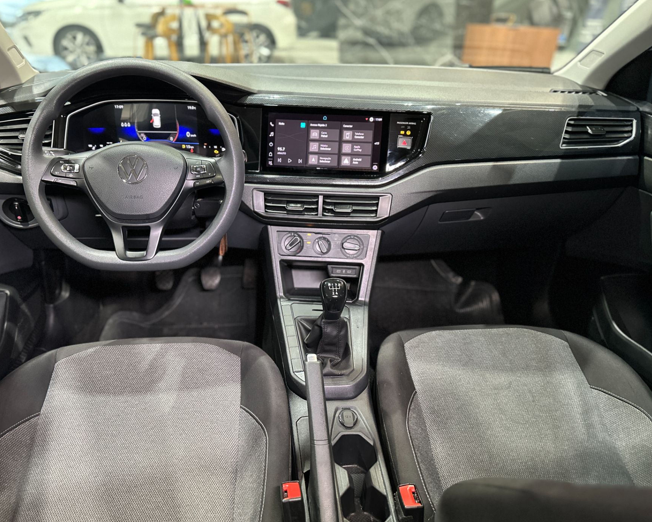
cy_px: 256
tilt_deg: -28.0
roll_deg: -1.5
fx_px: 502
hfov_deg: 65.9
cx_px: 293
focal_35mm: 26
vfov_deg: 54.9
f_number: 1.78
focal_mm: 6.86
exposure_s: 1/40
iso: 800
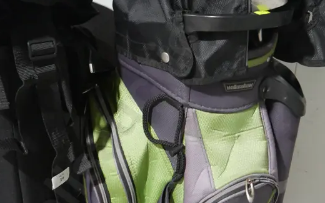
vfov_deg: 18.3
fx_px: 629
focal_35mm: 71
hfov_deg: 28.9
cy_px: 114
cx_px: 127
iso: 1250
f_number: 4
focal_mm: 17
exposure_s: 1/60
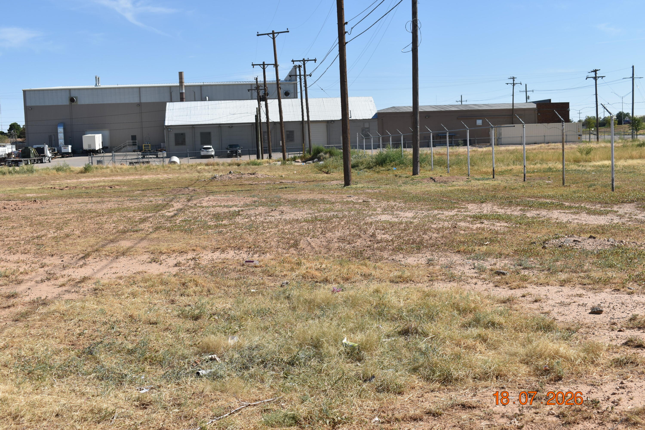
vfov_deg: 29.0
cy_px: 215
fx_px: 833
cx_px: 322
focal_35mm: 46
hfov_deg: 42.3
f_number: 9
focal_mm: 31
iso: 100
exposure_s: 1/320
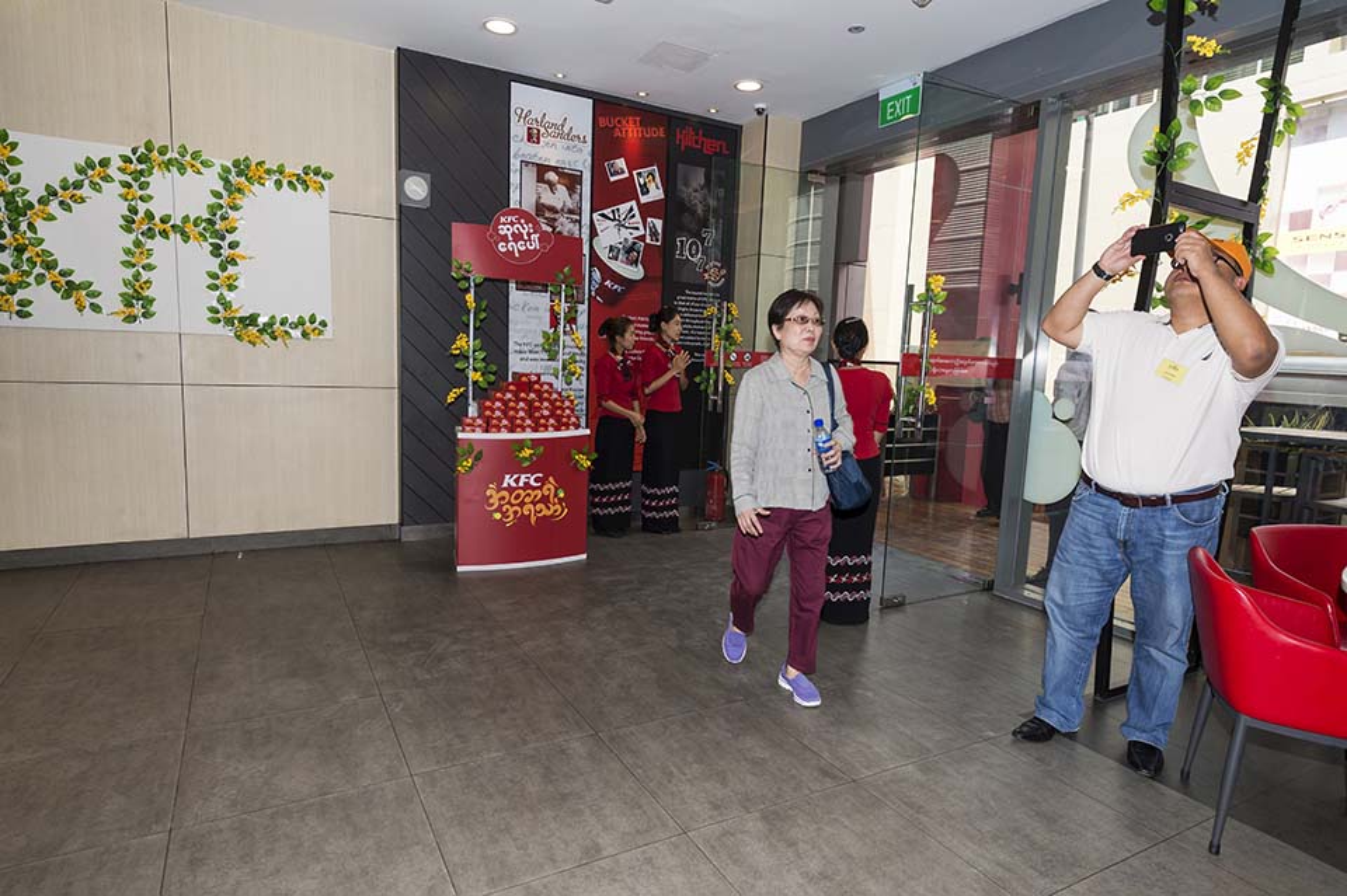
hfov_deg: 81.2
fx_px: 785
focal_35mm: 21
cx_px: 674
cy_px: 448
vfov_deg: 59.4
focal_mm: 21
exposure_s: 1/60
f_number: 11
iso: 200
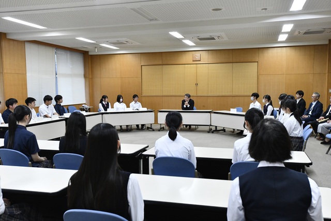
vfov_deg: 37.9
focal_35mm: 35
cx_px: 166
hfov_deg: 54.4
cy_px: 110
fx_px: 322
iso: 6400
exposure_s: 1/250
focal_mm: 35
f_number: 7.1
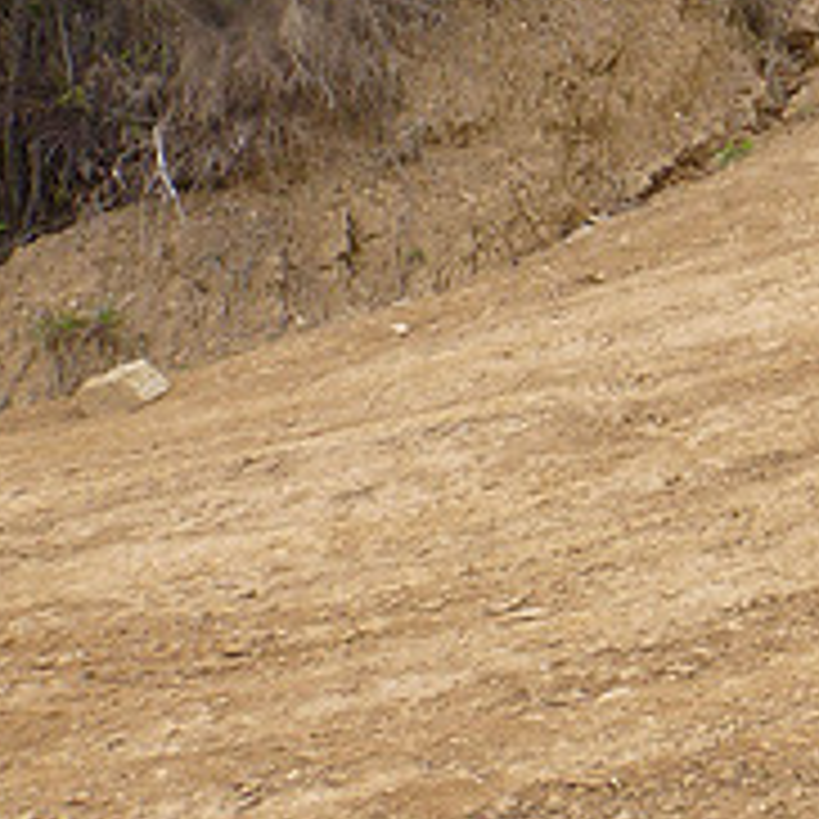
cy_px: -25
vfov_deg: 21.1
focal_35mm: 79
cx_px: 1161
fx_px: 2115
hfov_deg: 19.6
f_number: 3.3
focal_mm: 4.9
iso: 100
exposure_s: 1/160
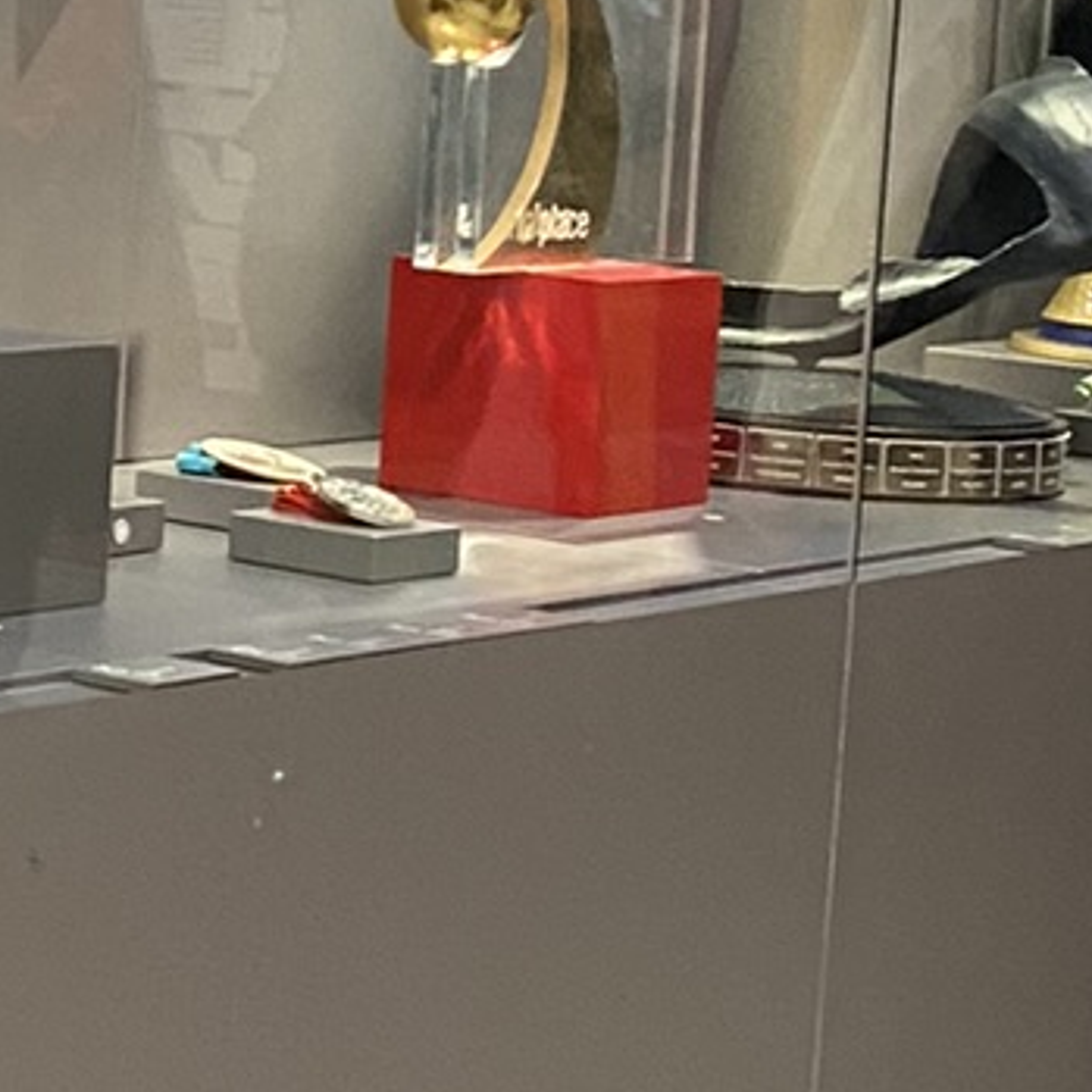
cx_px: -929
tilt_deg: -2.2
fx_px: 4818
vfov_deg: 12.8
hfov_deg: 11.8
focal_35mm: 135
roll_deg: -3.3
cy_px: 72
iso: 250
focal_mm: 4.25
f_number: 1.8
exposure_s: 1/53
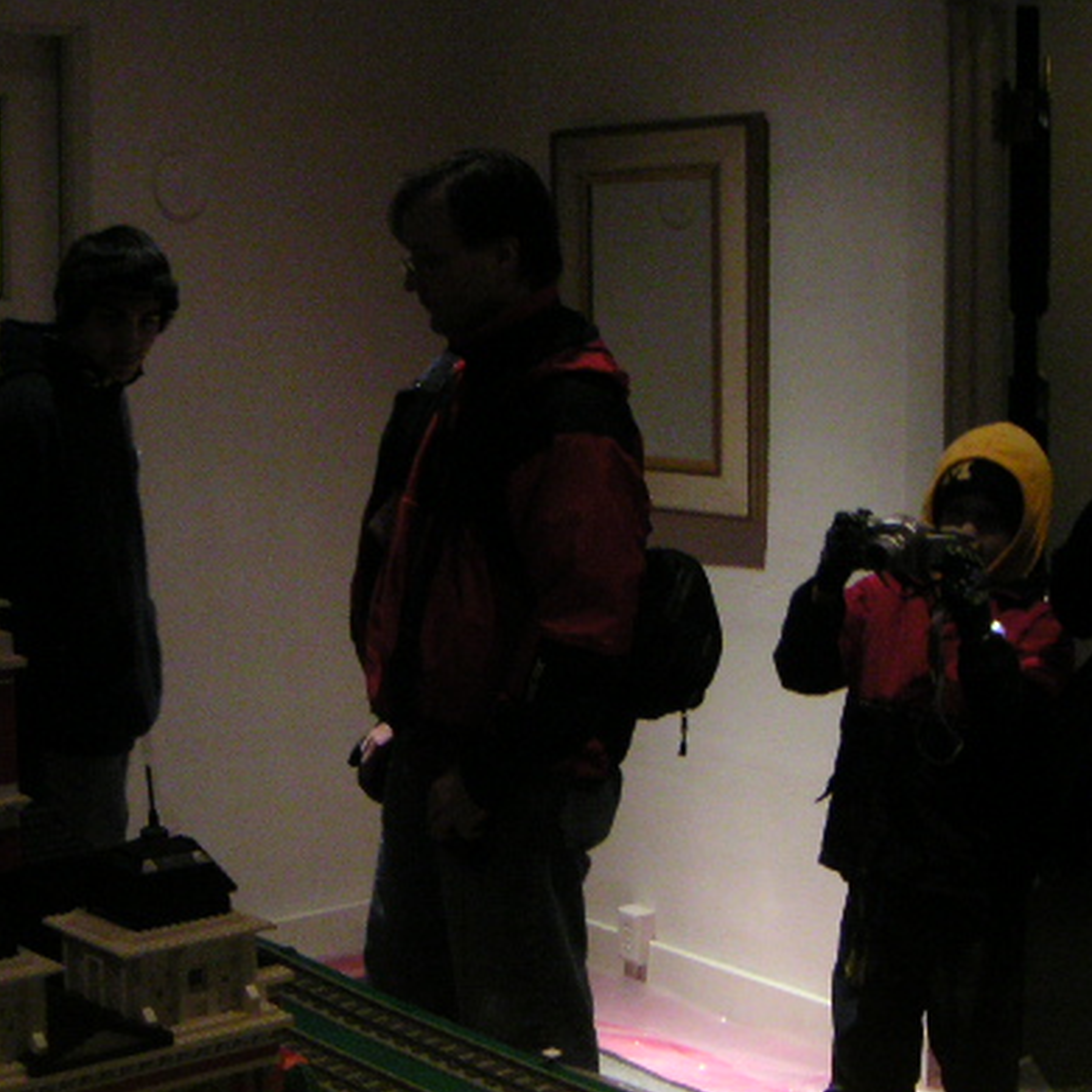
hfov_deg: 29.5
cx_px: 442
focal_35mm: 58
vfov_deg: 29.5
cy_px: 440
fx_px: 2070
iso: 400
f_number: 2.9
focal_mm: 5.3
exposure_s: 1/30
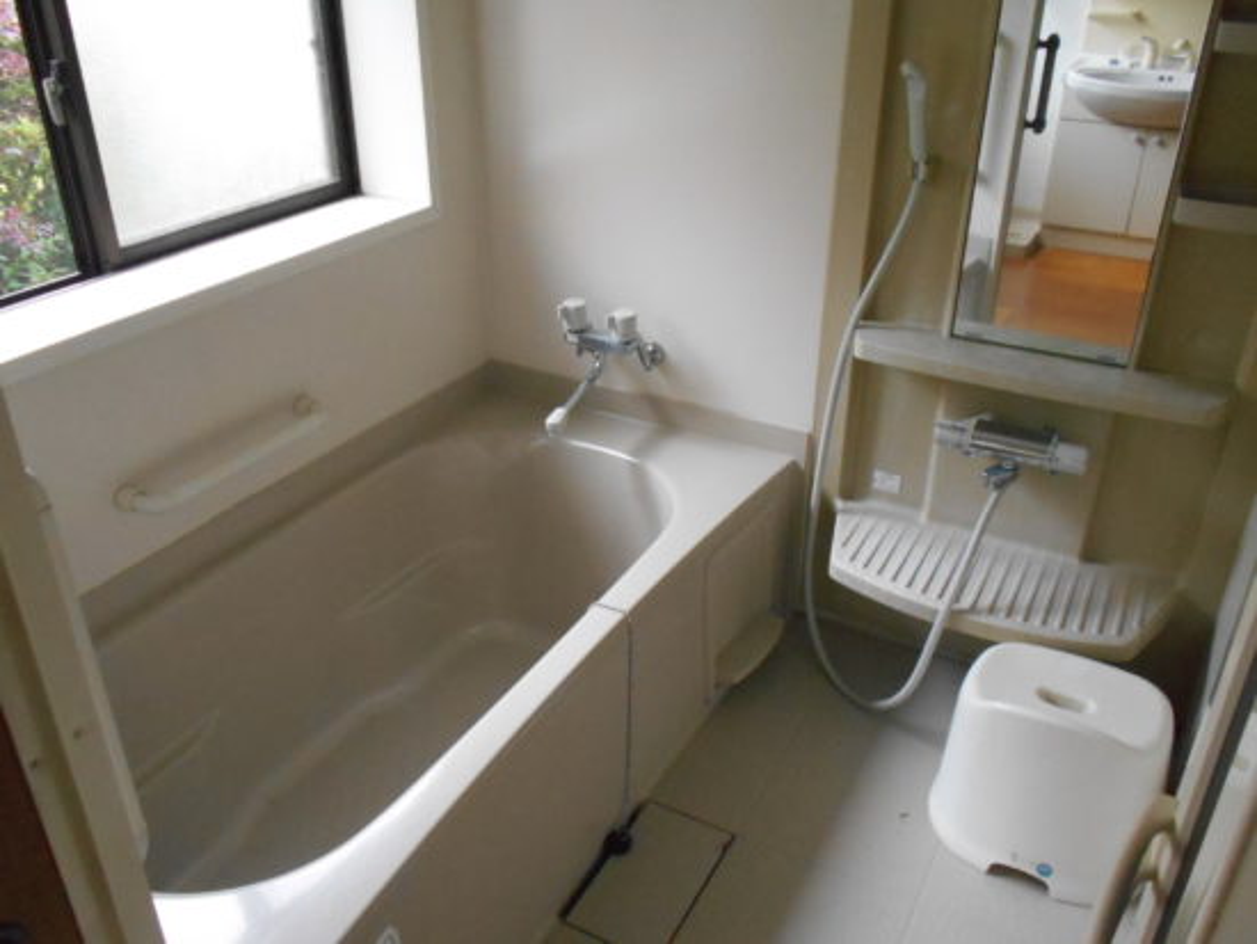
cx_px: 628
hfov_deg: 59.9
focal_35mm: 30
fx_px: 1090
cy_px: 472
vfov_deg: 46.8
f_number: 3.4
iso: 800
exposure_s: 1/200
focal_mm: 5.1
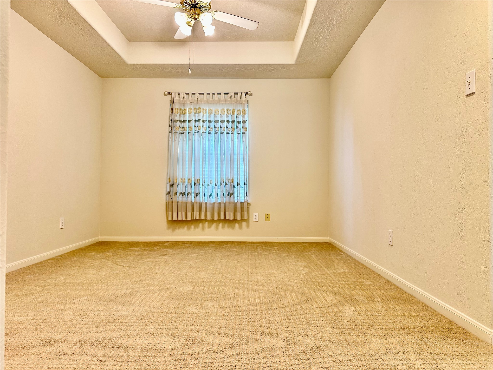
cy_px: 185
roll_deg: +0.2
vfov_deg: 56.8
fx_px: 342
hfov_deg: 71.6
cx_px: 246
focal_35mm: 24
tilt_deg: +1.4
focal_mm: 6.86
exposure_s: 1/60
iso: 160
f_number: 1.78
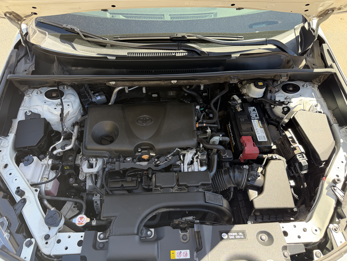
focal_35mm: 24
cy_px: 130
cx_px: 174
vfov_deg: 56.8
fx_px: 241
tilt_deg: -52.7
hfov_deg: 71.6
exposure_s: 1/325
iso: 80
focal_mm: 6.76
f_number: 1.78
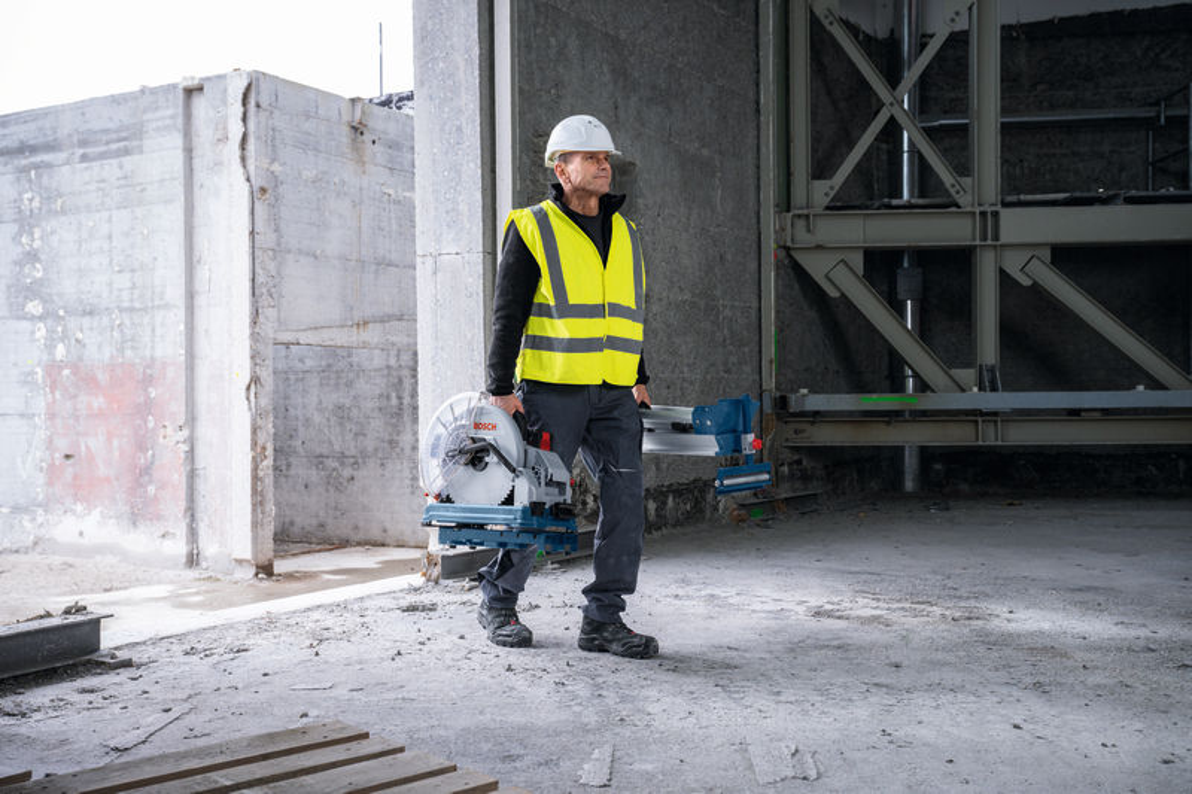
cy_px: 397
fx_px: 1291
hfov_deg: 49.6
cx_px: 596
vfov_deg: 34.2
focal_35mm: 39
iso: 800
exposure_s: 1/160
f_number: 5.6
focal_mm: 39
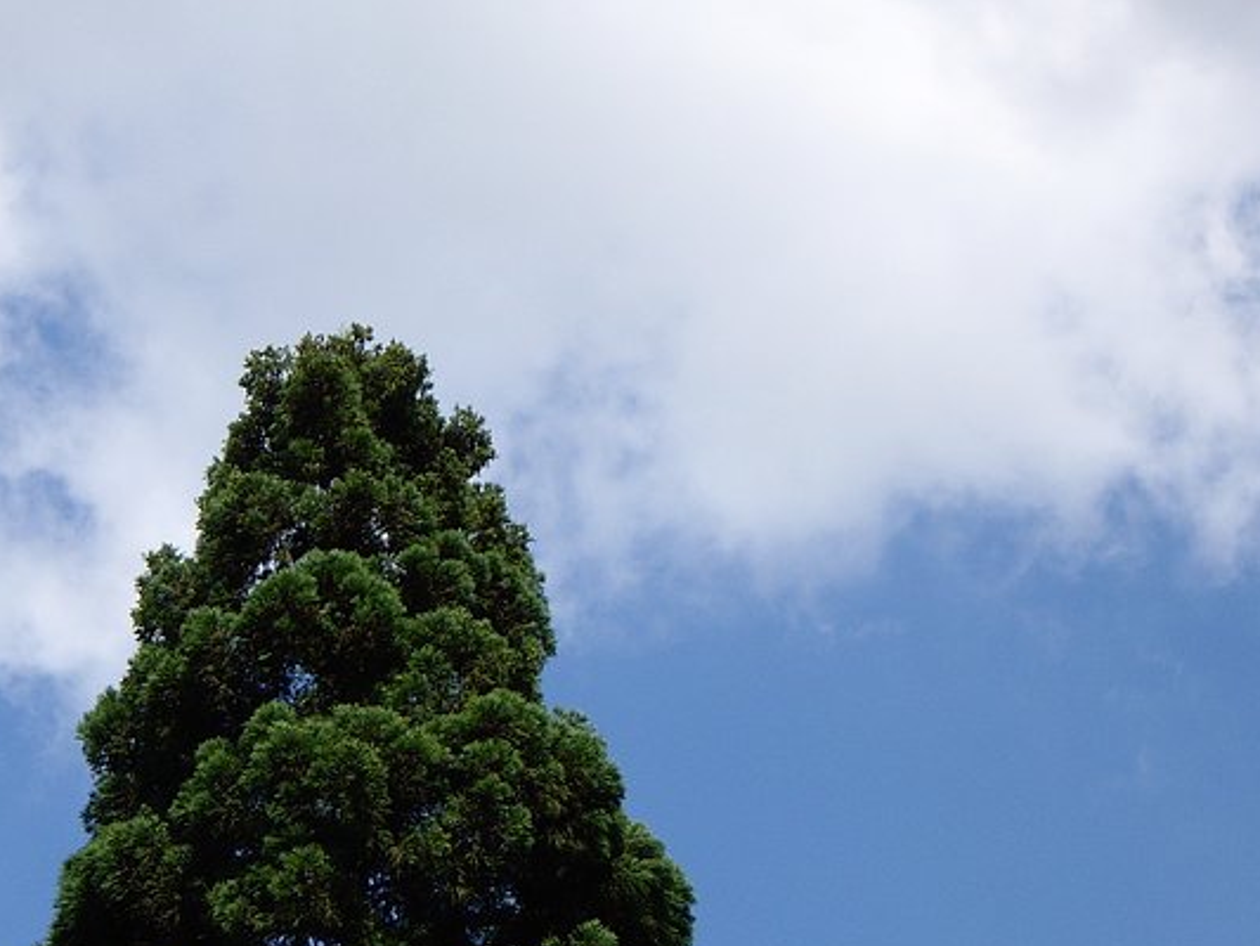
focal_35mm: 217
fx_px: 7900
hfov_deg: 9.1
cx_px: 333
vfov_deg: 6.8
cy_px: 825
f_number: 5.4
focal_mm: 23.7
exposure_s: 1/400
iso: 64
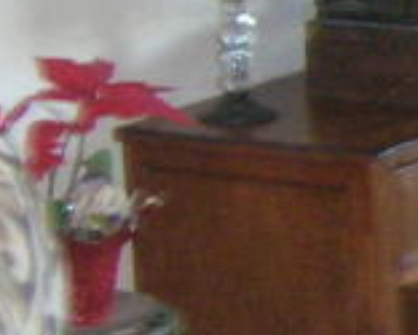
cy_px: 35
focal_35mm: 218
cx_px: 1238
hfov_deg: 7.7
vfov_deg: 7.1
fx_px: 2699
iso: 200
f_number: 2.9
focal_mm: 5.7
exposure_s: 1/18
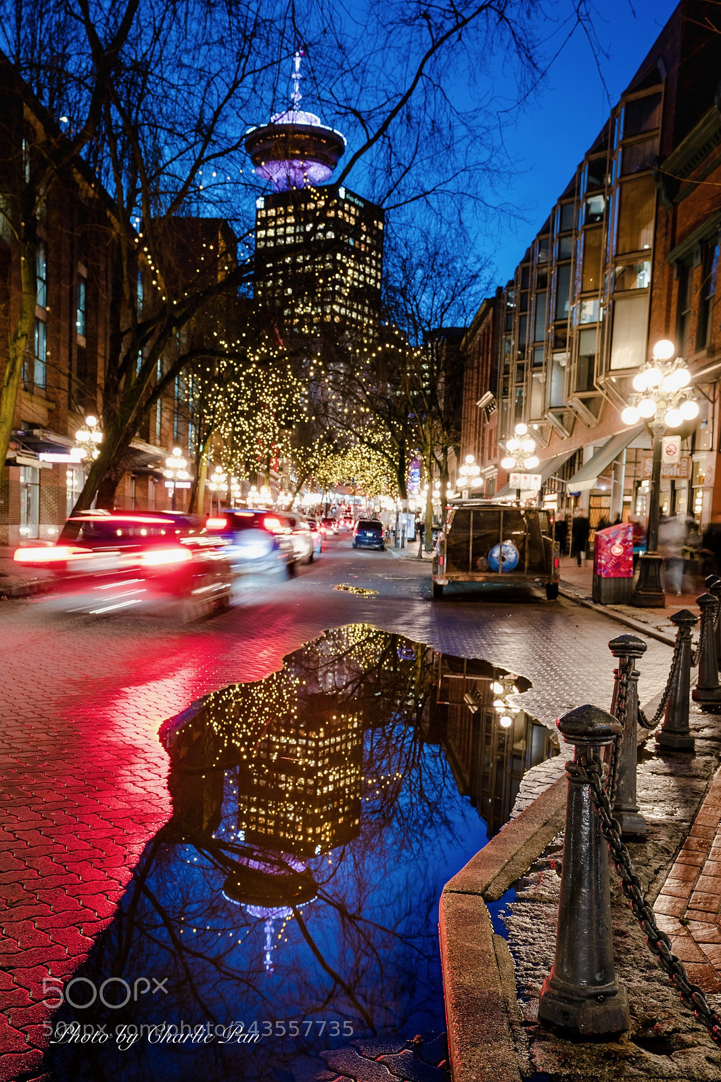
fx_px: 841
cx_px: 360
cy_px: 541
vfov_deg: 65.5
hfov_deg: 46.4
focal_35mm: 28
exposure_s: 1/1.25
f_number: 5.6
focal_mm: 28
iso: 500
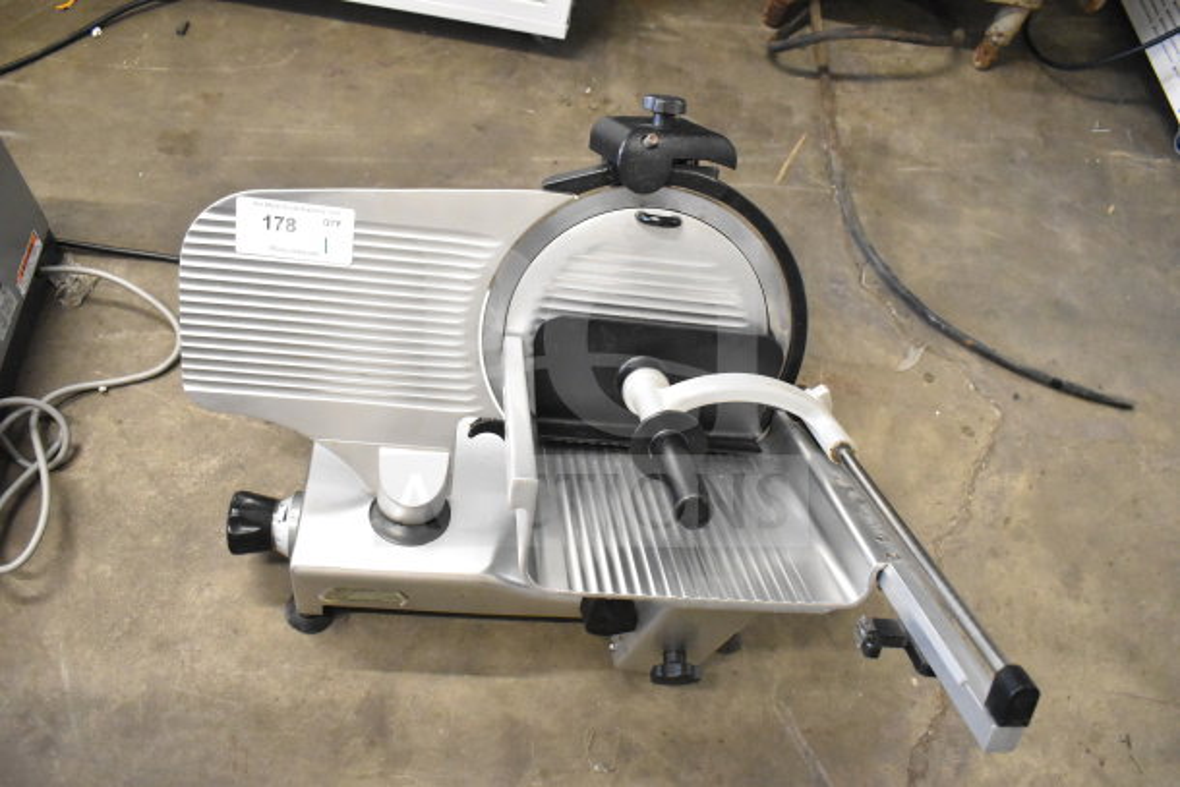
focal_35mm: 30
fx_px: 984
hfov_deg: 61.9
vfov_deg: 43.6
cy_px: 394
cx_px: 590
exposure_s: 1/80
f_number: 4.5
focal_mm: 20
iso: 6400
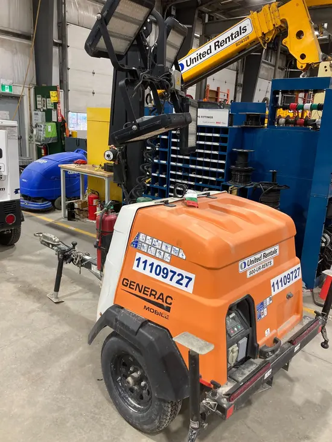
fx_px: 358
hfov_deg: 49.8
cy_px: 221
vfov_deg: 63.4
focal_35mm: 28
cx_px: 166
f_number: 1.8
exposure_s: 1/60
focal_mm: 3.99
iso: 125
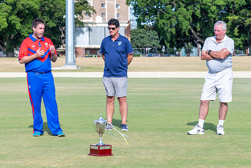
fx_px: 882
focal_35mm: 126
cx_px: 122
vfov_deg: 10.9
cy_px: 88
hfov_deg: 16.2
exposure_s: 1/1250
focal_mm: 110
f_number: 8
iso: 640
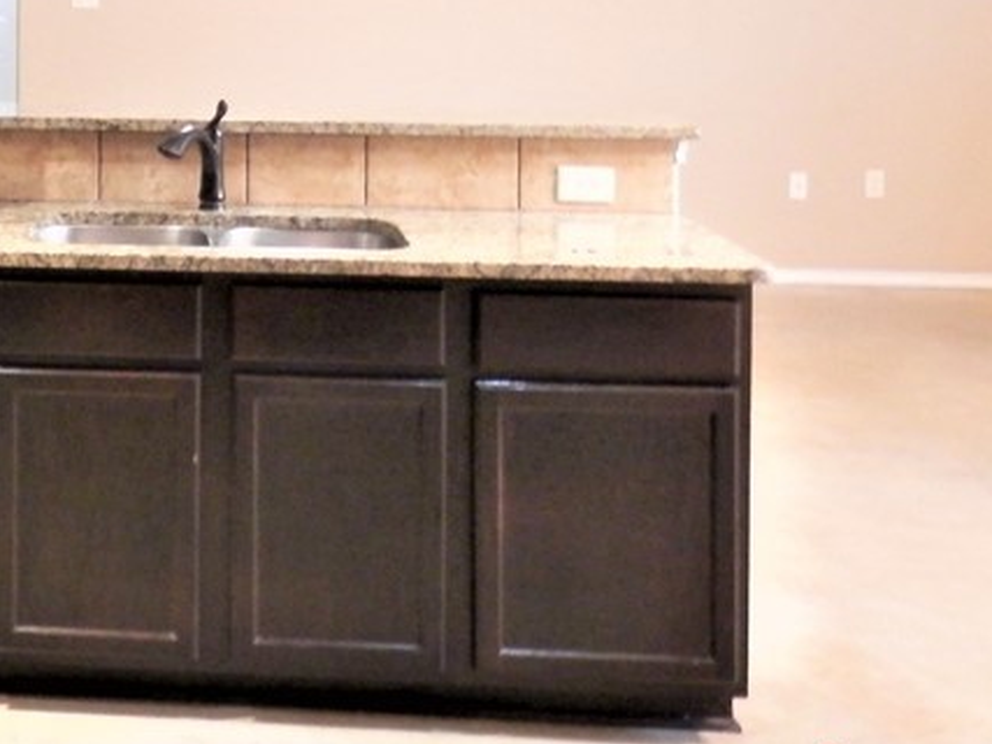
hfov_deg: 29.6
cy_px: -26
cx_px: -42
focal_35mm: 60
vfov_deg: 23.2
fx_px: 1719
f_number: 3
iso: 250
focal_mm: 4.5
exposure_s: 1/8
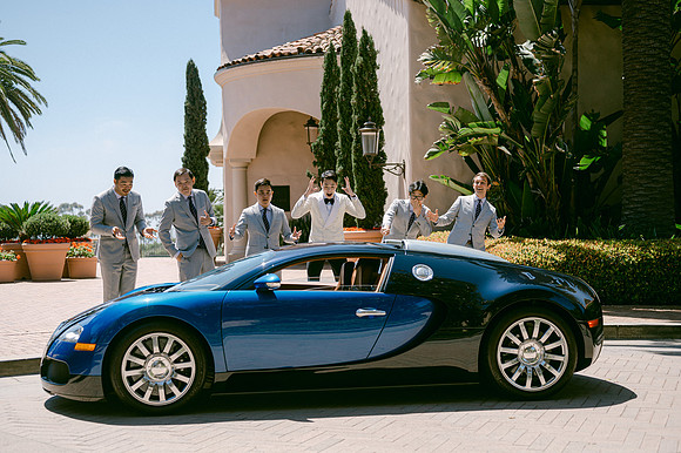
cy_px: 226
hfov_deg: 39.6
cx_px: 340
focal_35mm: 50
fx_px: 945
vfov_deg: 27.0
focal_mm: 50
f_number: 2.8
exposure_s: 1/1600
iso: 100
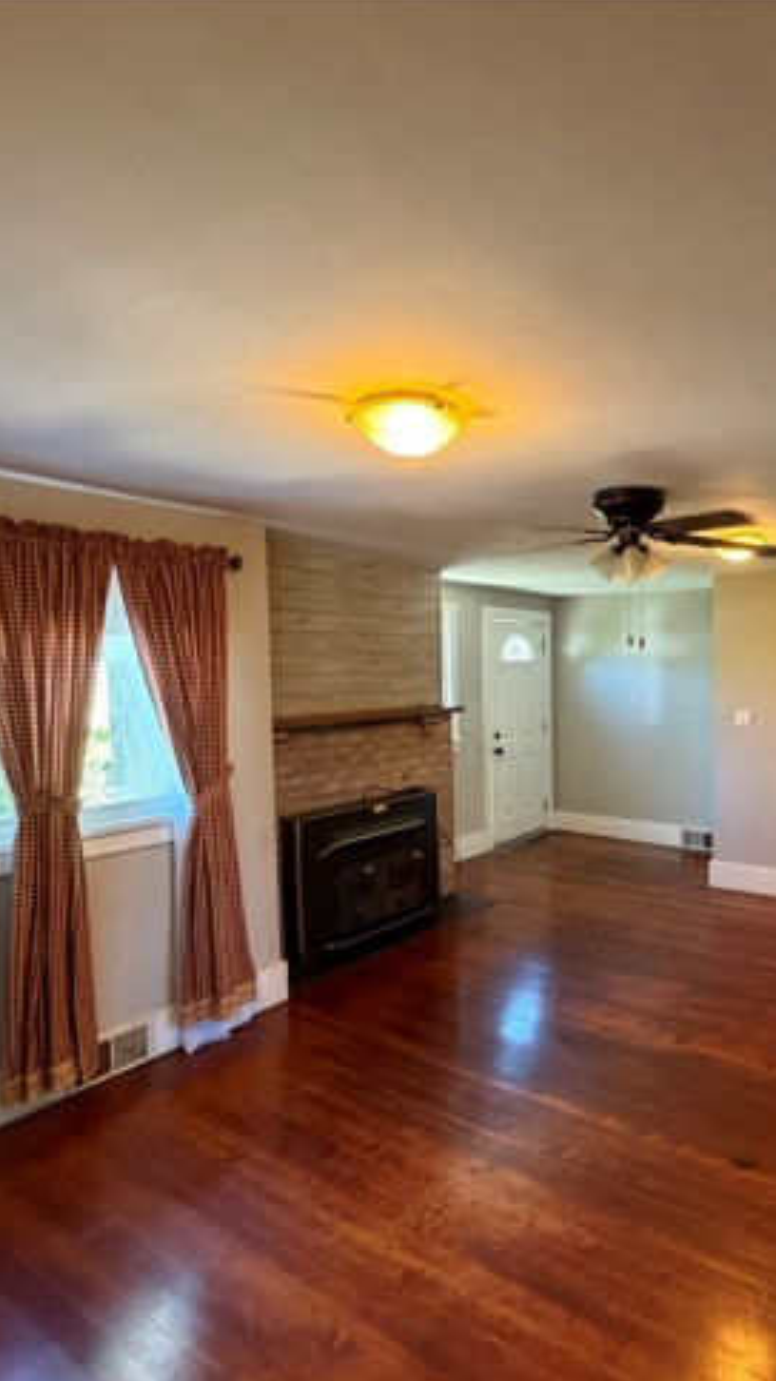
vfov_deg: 83.8
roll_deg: +1.6
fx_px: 769
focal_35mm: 21
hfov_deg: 51.4
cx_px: 578
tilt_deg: -2.6
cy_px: 708
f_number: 2.2
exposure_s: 1/60
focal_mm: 2.22
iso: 640
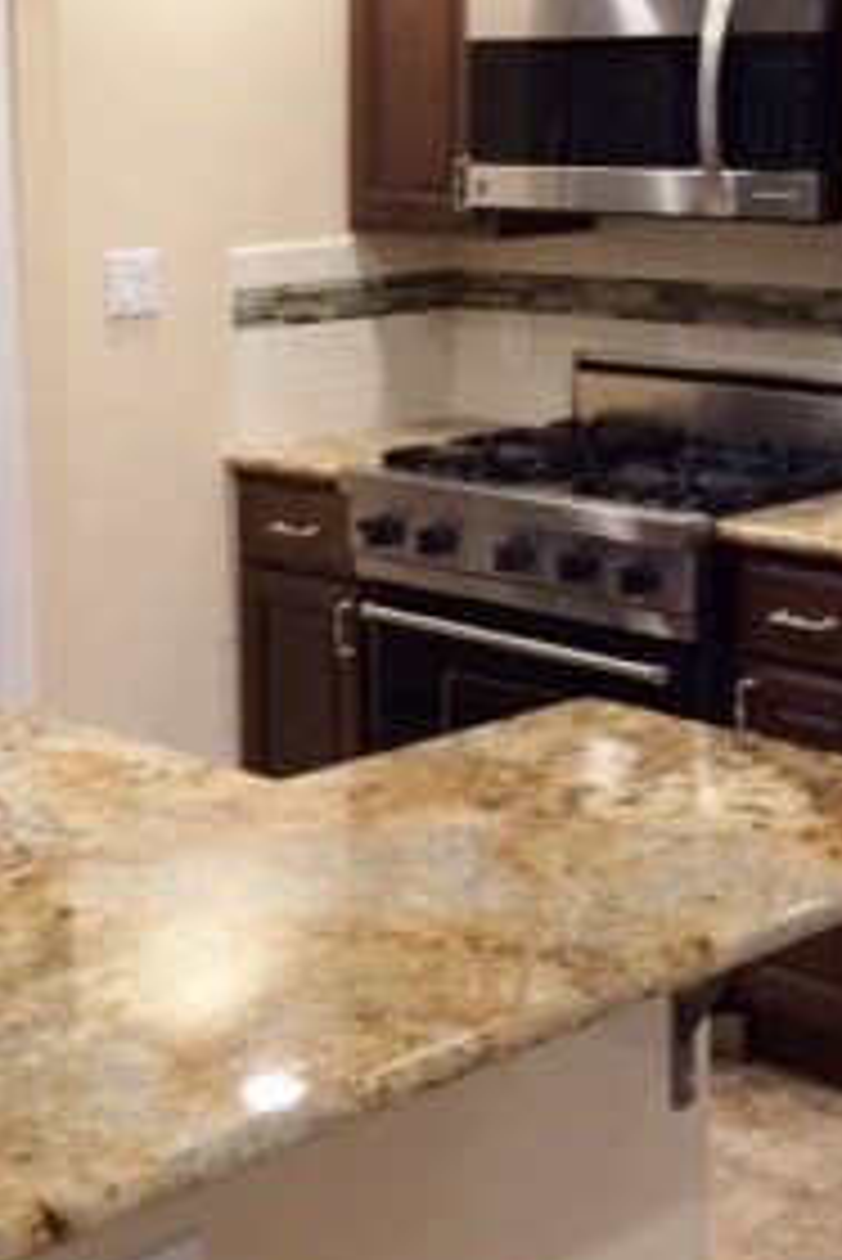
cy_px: 356
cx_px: 176
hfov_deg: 19.6
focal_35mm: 69
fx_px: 2418
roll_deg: +0.0
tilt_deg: -7.1
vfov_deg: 28.9
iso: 100
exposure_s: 1/30
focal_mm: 4.15
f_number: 2.2
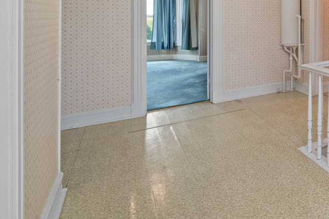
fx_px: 283
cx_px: 380
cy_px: 25
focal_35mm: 31
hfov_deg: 43.1
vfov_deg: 39.5
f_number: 10
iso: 160
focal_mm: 12
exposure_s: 1/1.25
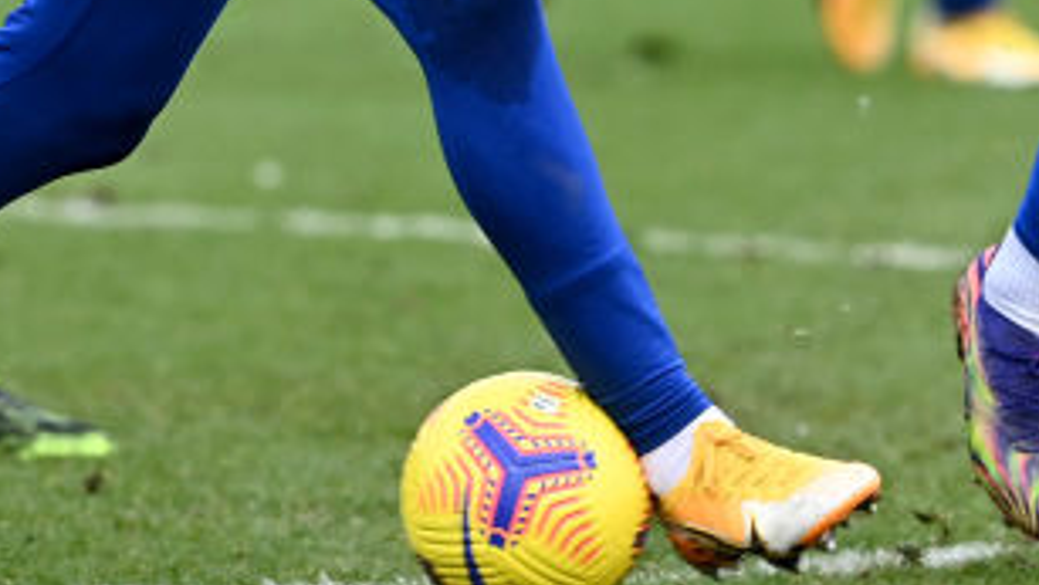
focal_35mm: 1399
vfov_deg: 0.9
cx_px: 633
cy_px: -333
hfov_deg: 1.5
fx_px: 38559
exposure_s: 1/1600
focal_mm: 400
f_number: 4
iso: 1000
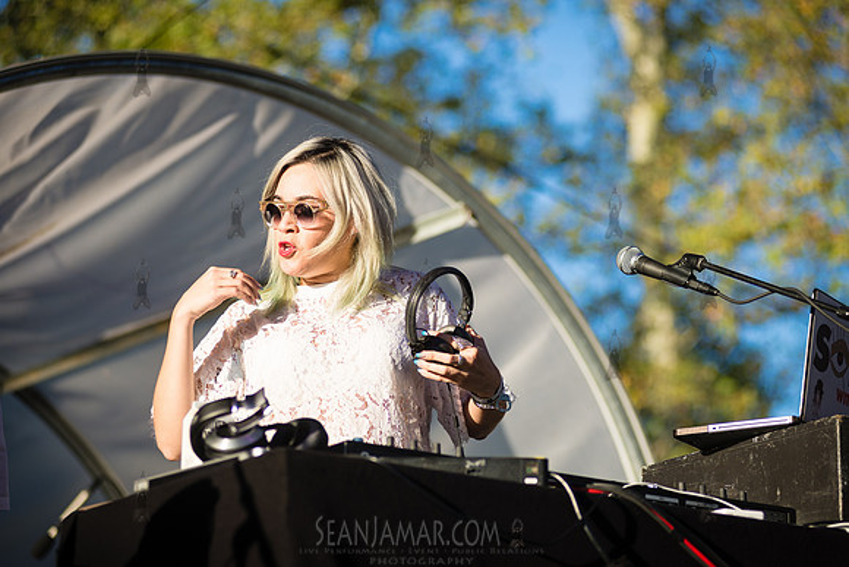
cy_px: 284
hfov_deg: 18.3
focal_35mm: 112
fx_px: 2642
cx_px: 424
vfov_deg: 12.2
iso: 160
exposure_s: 1/1000
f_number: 3.5
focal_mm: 112
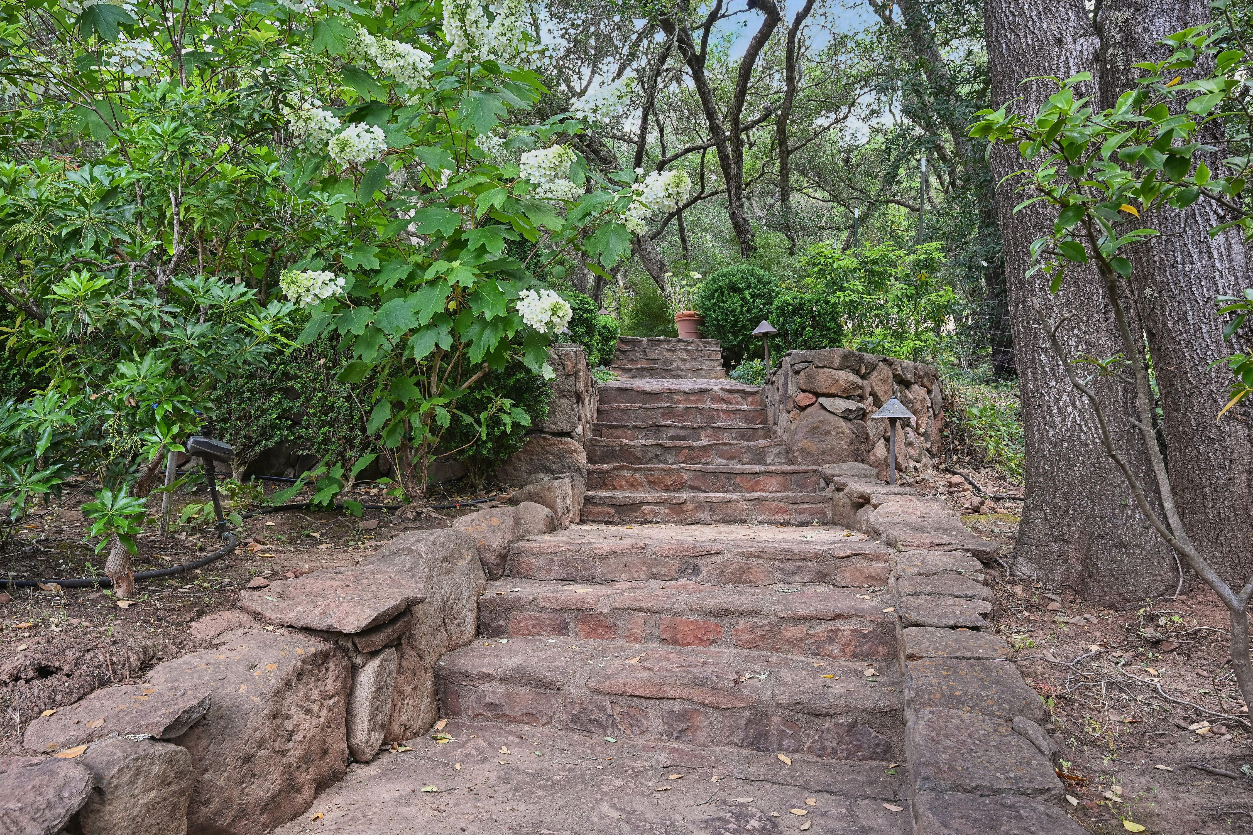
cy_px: 418
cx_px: 626
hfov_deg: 72.6
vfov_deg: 52.2
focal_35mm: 24
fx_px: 853
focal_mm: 24.5
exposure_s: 1/50
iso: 800
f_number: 11
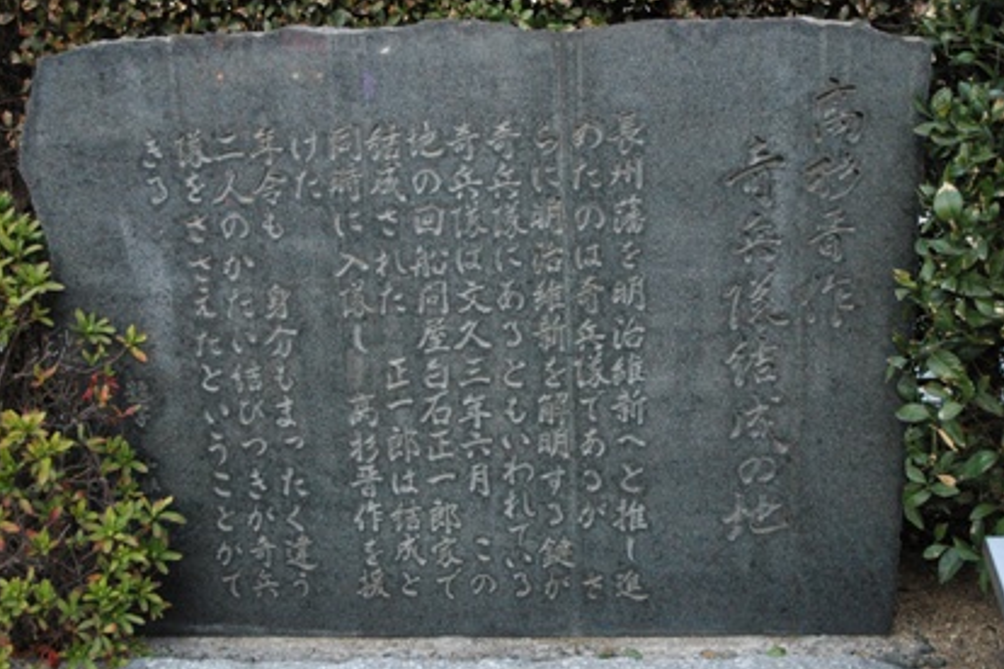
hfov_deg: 47.9
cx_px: 495
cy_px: 354
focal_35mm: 41
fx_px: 1131
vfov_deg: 33.0
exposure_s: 1/60
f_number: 3.8
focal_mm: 25
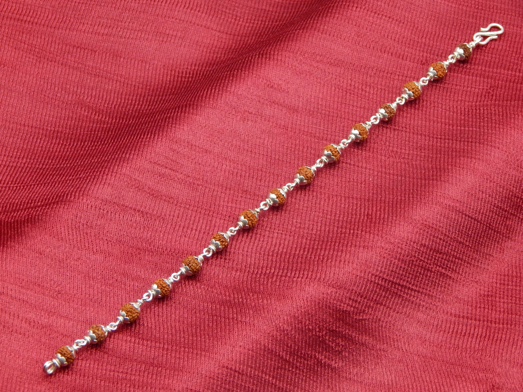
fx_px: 1979
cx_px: 262
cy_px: 196
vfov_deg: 11.3
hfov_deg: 15.1
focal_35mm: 131
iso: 400
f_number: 4.8
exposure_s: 1/125
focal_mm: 23.4
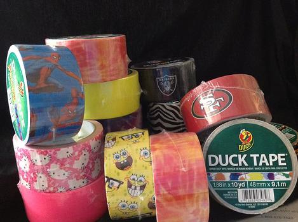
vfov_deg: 40.6
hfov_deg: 52.7
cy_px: 111
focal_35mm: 35
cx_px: 149
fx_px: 301
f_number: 2.4
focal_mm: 4.28
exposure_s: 1/15
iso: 640
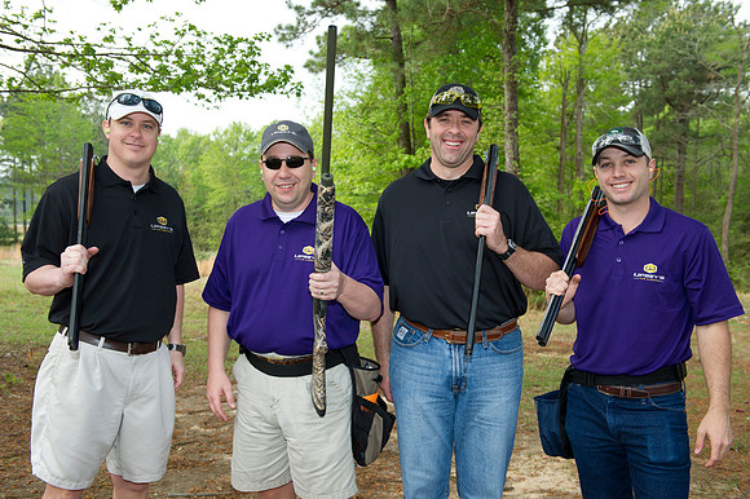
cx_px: 375
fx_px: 791
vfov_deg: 35.0
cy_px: 250
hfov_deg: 50.7
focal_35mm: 38
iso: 320
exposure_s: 1/250
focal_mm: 38
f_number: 5.6
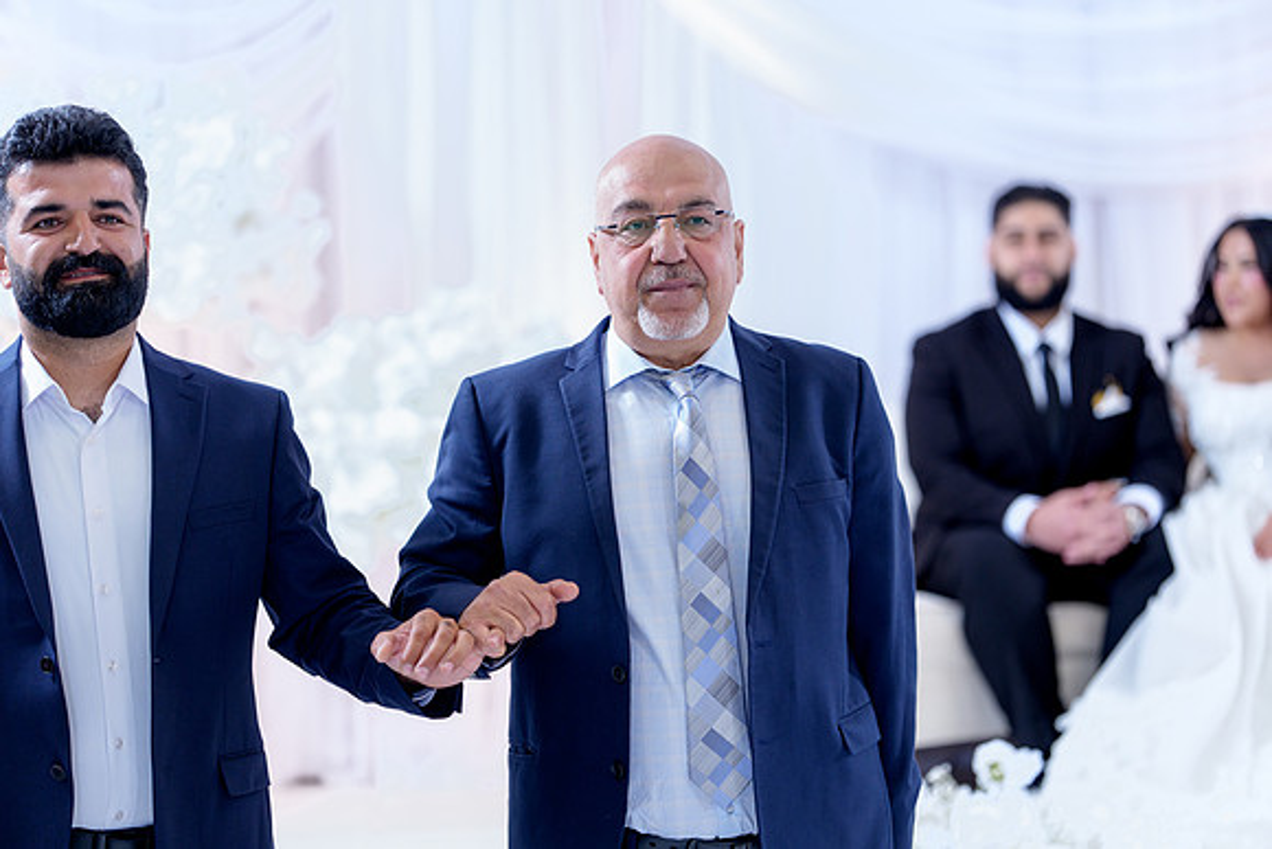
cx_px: 636
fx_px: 3110
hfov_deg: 23.1
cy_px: 424
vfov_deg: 15.5
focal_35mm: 88
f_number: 2
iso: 640
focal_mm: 88
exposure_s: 1/200
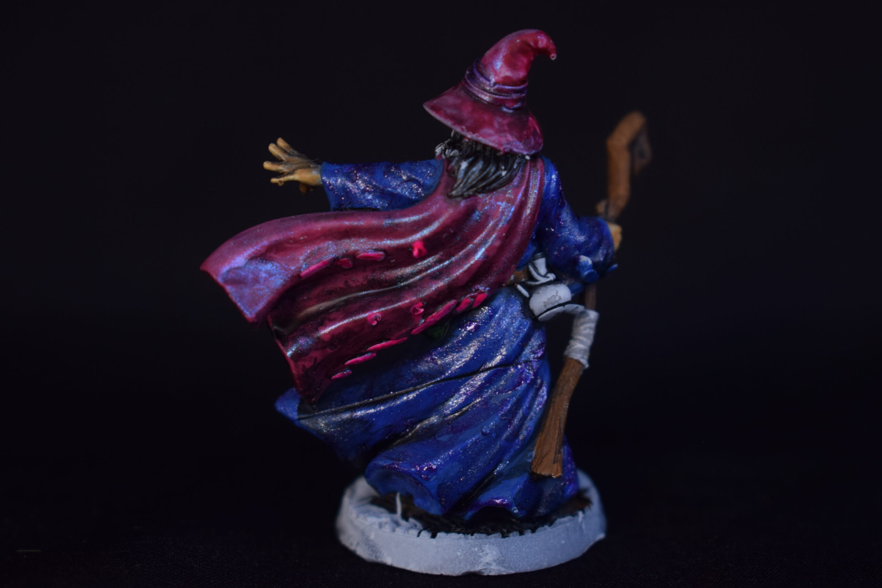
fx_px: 2021
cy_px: 294
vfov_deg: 16.6
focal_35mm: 82
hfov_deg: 24.6
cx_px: 441
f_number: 5.6
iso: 400
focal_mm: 55
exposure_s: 1/30
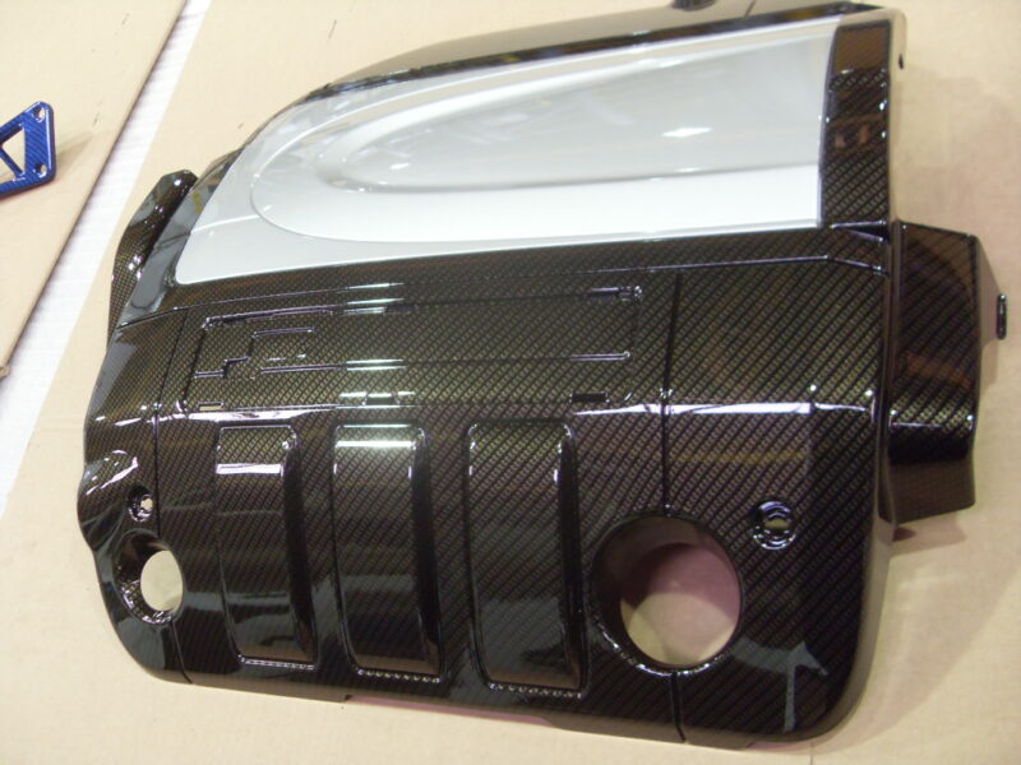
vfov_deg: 40.7
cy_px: 382
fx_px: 1032
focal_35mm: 35
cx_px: 510
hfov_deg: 52.6
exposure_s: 1/10
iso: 200
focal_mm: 6.3
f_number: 2.8
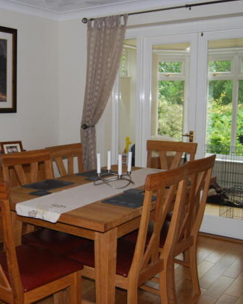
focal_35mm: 43
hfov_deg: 34.2
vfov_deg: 42.9
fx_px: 387
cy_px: 154
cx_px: 64
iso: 200
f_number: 3.8
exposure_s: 1/60
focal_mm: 20
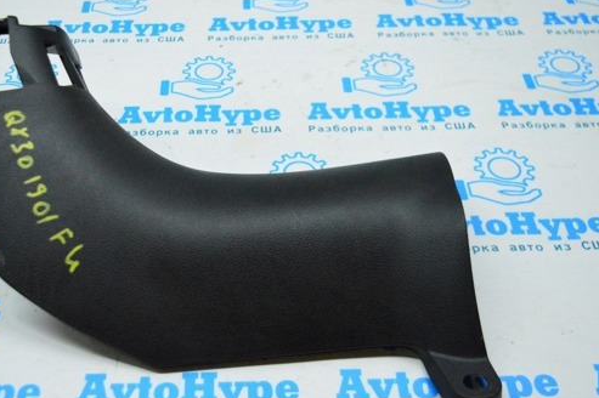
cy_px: 195
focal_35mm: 49
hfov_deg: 40.3
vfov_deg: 27.7
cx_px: 221
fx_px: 809
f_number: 4
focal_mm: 25
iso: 6400
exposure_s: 1/800
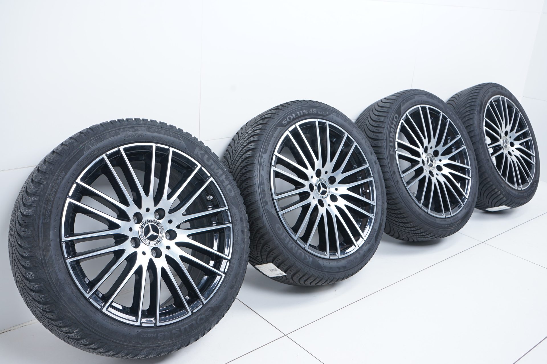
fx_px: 516
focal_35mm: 34
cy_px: 182
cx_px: 274
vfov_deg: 38.8
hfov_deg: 55.8
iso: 250
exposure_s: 1/100
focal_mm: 34
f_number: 7.1
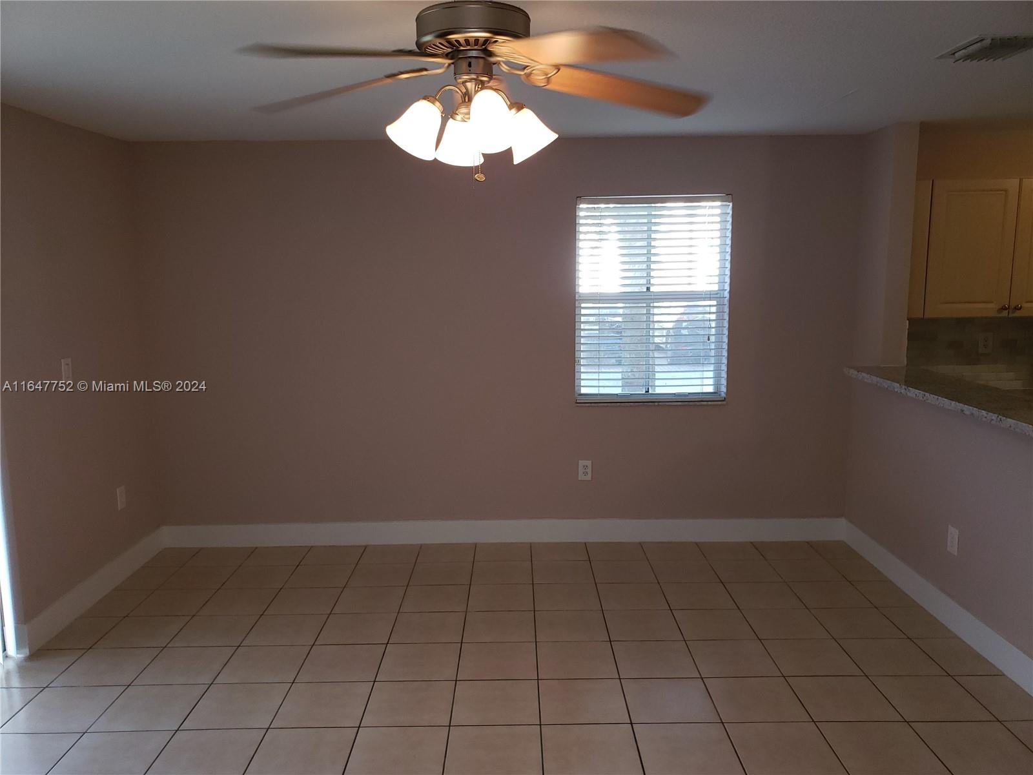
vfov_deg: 53.1
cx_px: 516
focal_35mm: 26
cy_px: 388
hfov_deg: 67.3
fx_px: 776
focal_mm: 4.3
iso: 100
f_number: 2.4
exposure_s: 1/60
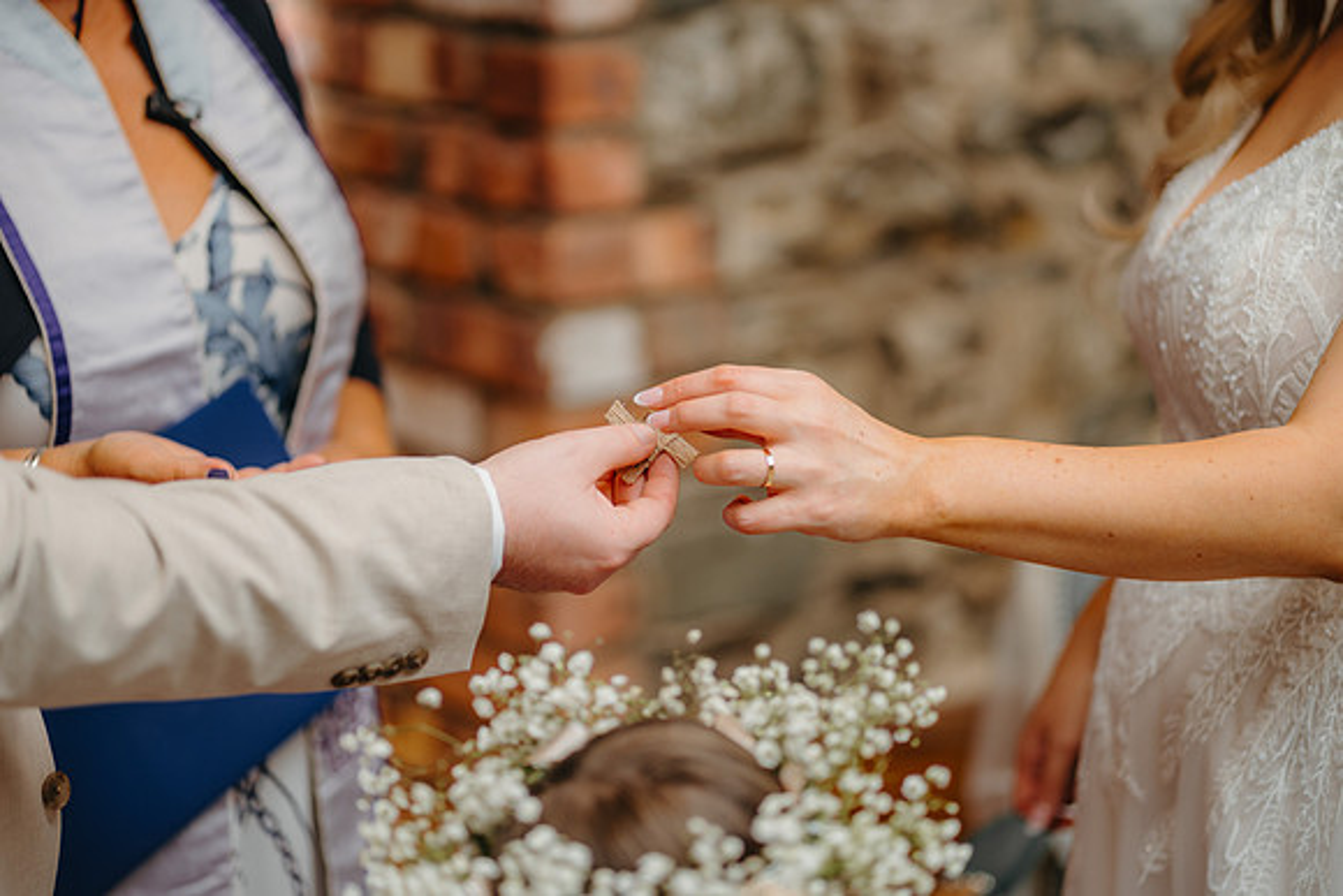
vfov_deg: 16.1
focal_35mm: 85
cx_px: 672
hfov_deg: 23.9
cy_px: 448
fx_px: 3172
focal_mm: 85
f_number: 2
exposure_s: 1/200
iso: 100
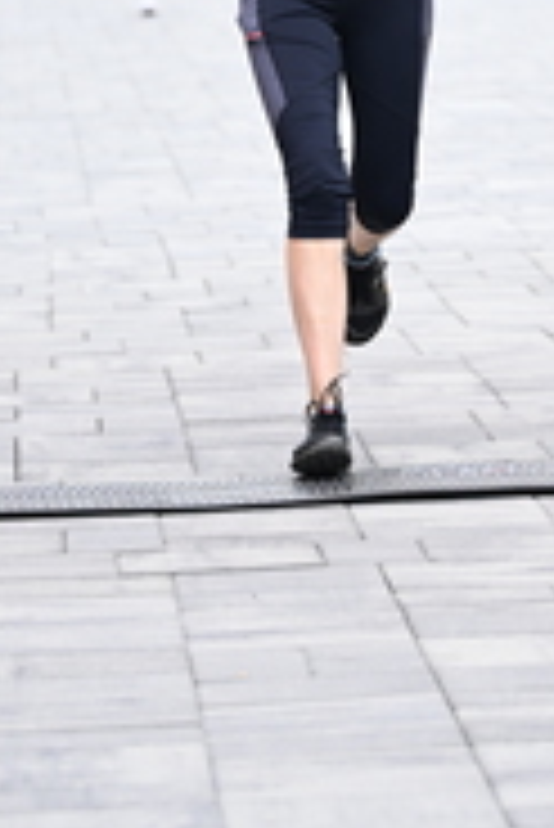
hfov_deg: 5.3
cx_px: 669
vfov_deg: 7.9
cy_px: -202
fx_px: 5921
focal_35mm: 257
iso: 640
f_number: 2.8
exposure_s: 1/1600
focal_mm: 86
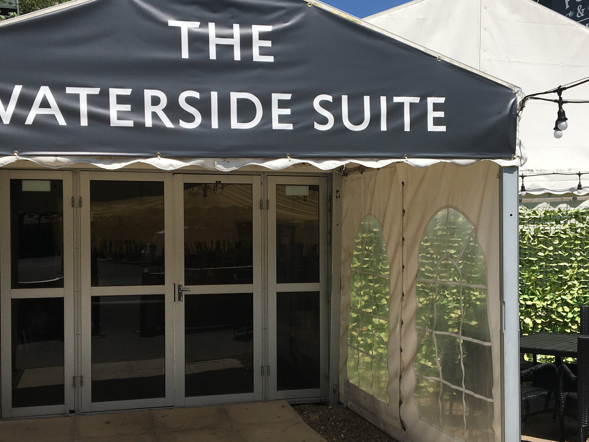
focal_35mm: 45
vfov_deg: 32.2
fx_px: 766
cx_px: 314
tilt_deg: +1.3
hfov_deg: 42.1
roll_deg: -0.4
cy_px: 243
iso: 25
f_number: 2.2
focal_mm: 4.15
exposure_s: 1/2849
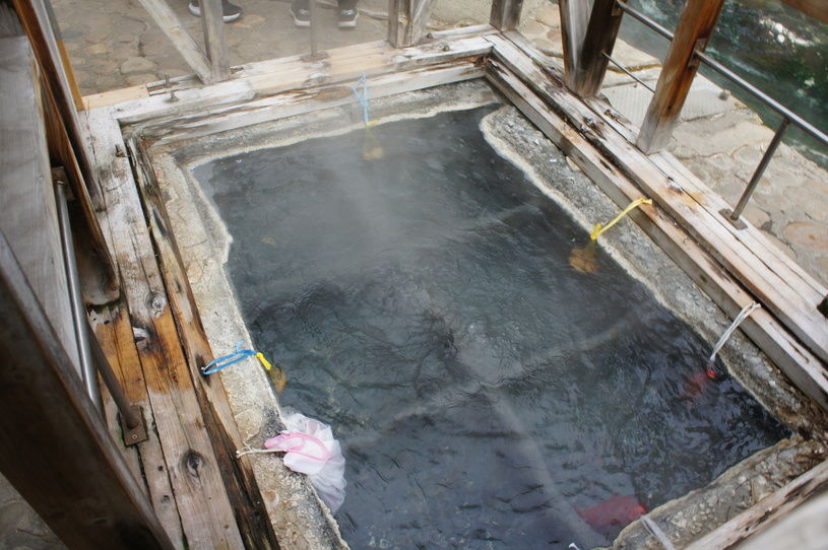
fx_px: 620
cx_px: 414
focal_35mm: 27
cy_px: 275
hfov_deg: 67.4
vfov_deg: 47.9
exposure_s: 1/40
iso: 200
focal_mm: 18
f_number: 6.3
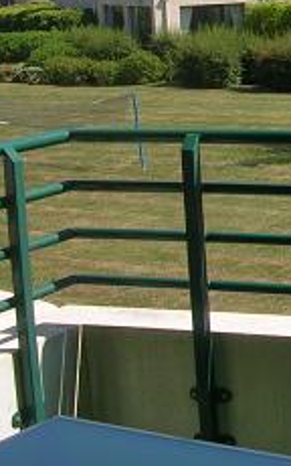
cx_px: 549
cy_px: 65
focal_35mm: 96
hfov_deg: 12.3
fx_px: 1217
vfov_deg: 21.2
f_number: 5.6
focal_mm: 5.8
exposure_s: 1/250
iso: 50
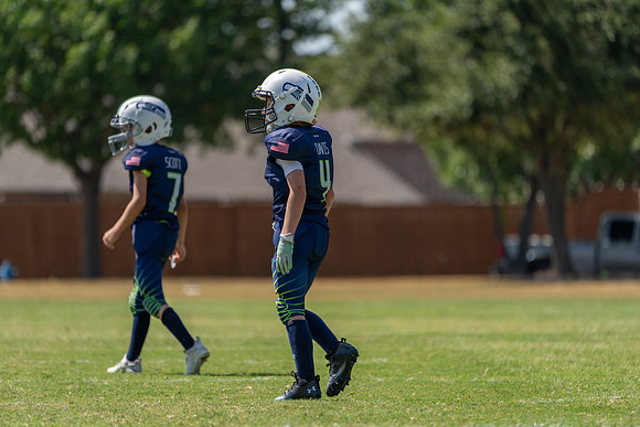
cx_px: 320
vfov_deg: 3.4
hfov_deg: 5.2
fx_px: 7112
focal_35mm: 400
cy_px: 214
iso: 320
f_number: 5.6
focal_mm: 400
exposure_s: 1/1250
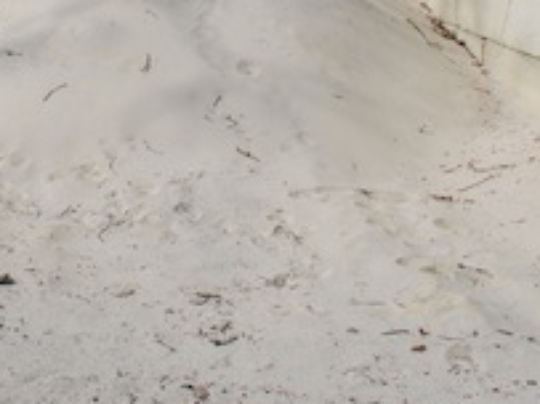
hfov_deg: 30.0
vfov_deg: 22.0
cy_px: -12
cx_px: 165
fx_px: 998
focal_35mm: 64
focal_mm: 18
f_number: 13
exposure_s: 1/200
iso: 100
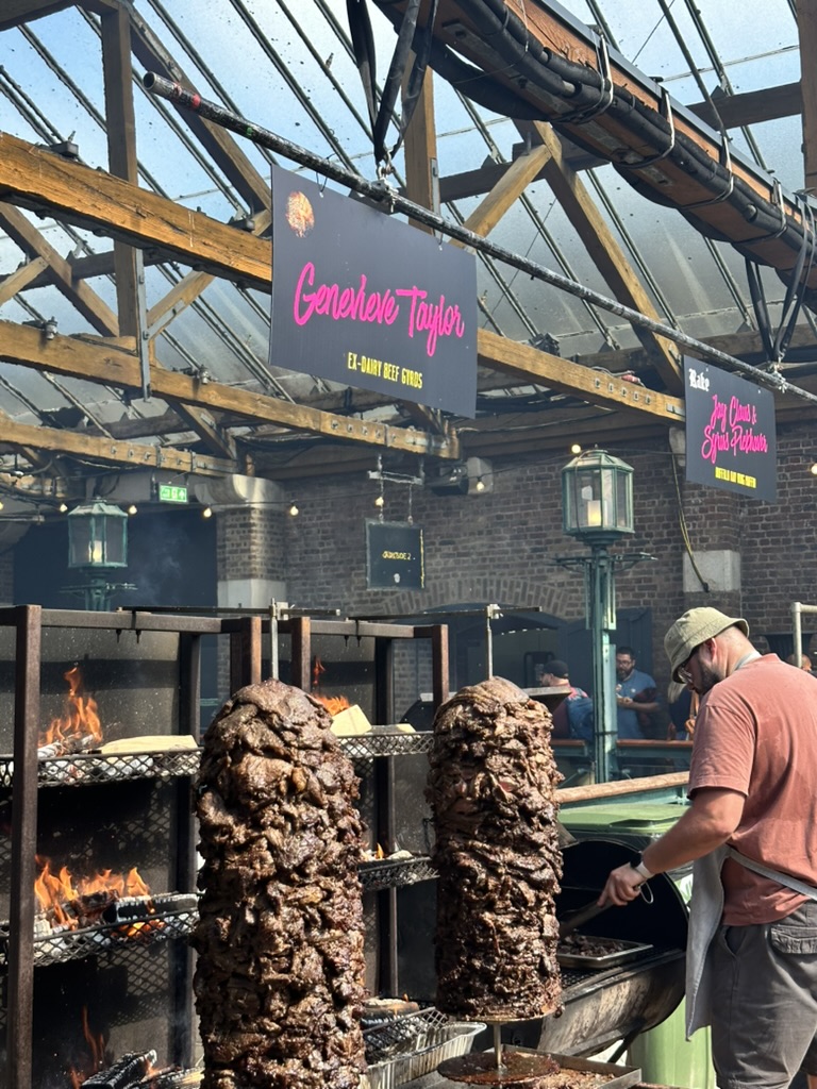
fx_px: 1511
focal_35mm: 48
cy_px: 544
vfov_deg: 39.7
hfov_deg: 30.3
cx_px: 408
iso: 64
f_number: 1.78
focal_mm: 6.86
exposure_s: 1/456
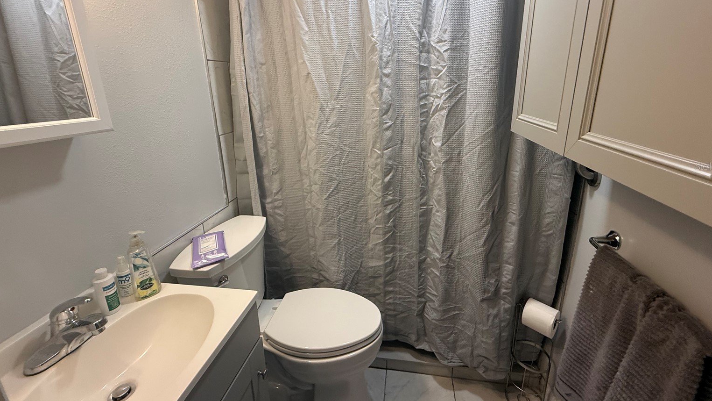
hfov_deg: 99.3
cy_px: 166
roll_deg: +1.5
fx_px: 302
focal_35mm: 16
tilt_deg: -14.4
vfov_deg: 66.6
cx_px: 366
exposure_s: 1/120
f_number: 2.2
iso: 250
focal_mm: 2.22
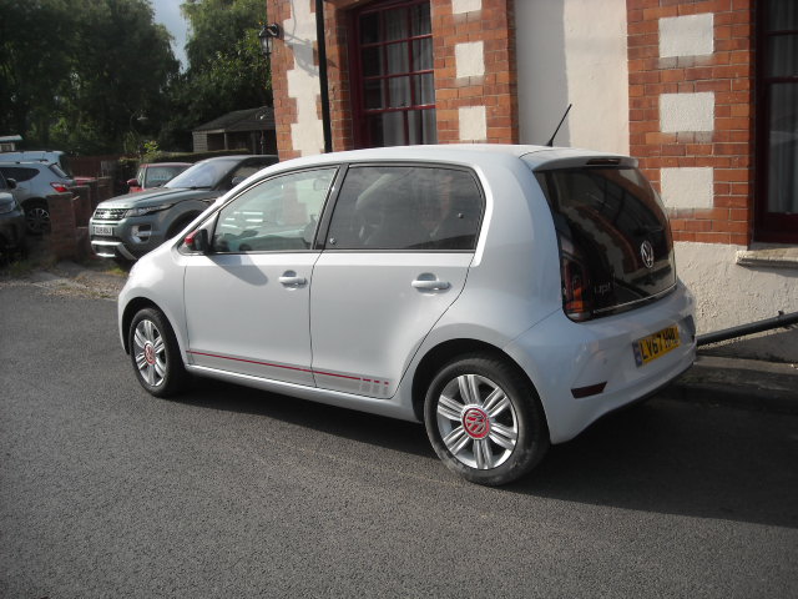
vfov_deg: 40.7
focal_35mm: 35
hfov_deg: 52.6
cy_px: 300
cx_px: 399
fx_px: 807
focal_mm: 5.7
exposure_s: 1/260
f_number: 5.6
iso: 64
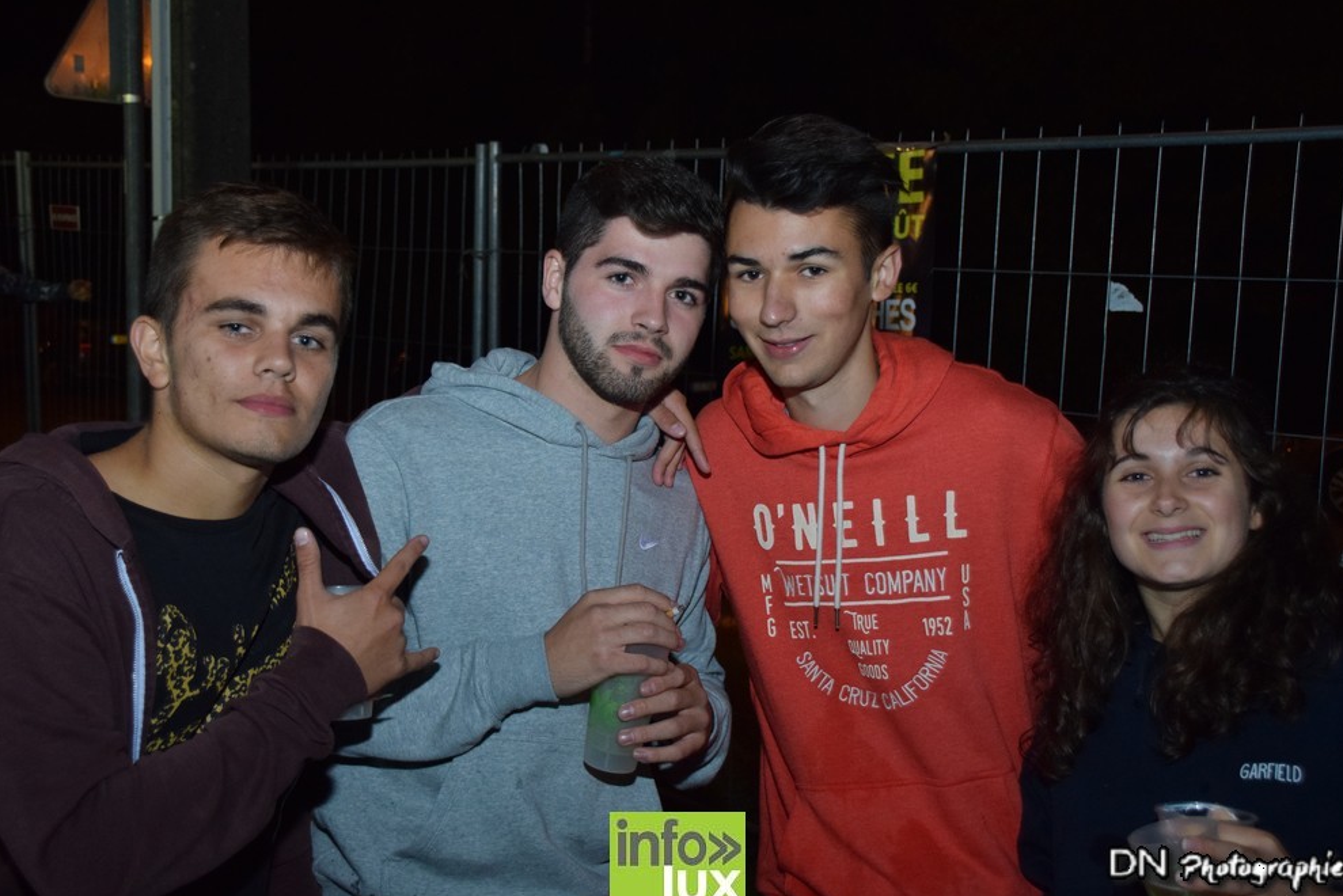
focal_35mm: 48
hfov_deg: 41.5
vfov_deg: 28.4
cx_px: 678
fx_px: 1773
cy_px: 453
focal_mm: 31
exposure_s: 1/60
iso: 1600
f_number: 4.2
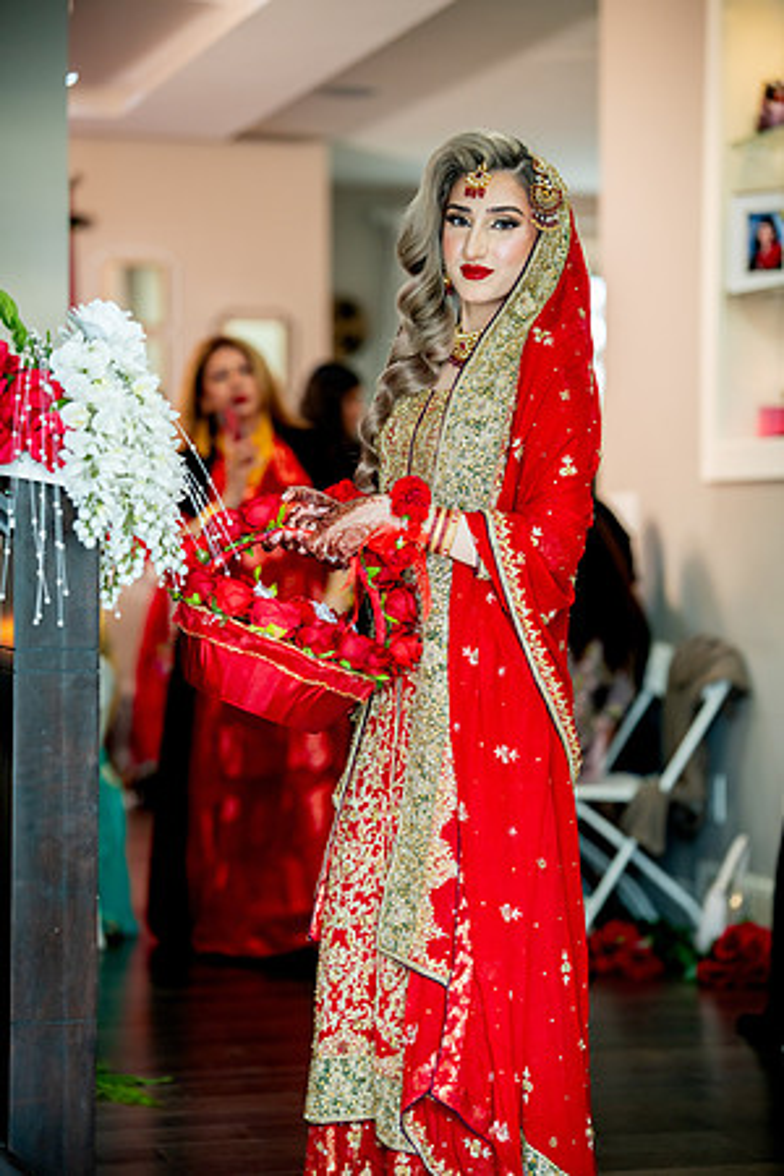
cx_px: 392
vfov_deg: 24.5
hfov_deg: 16.5
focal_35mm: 83
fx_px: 2711
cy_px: 588
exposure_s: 1/200
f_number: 2
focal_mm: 83
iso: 800
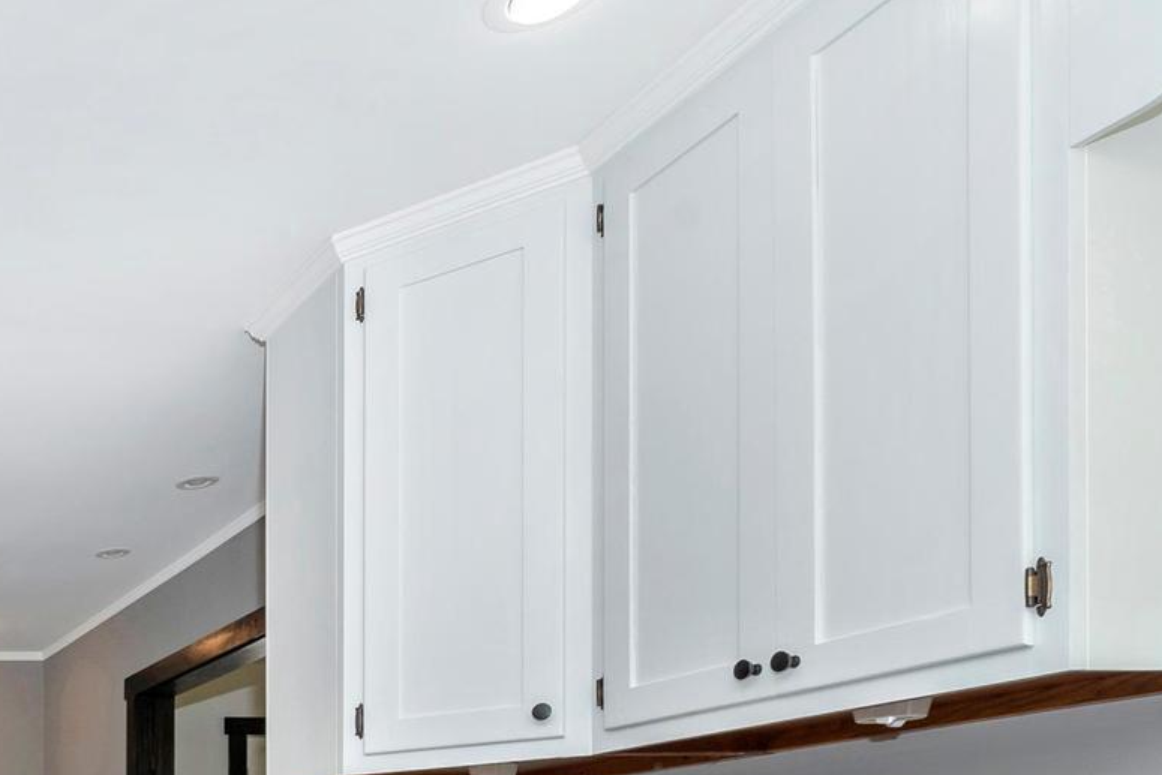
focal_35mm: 37
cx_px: -333
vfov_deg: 30.6
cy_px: 926
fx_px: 1194
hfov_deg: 35.8
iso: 250
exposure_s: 1/60
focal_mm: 14
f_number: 9
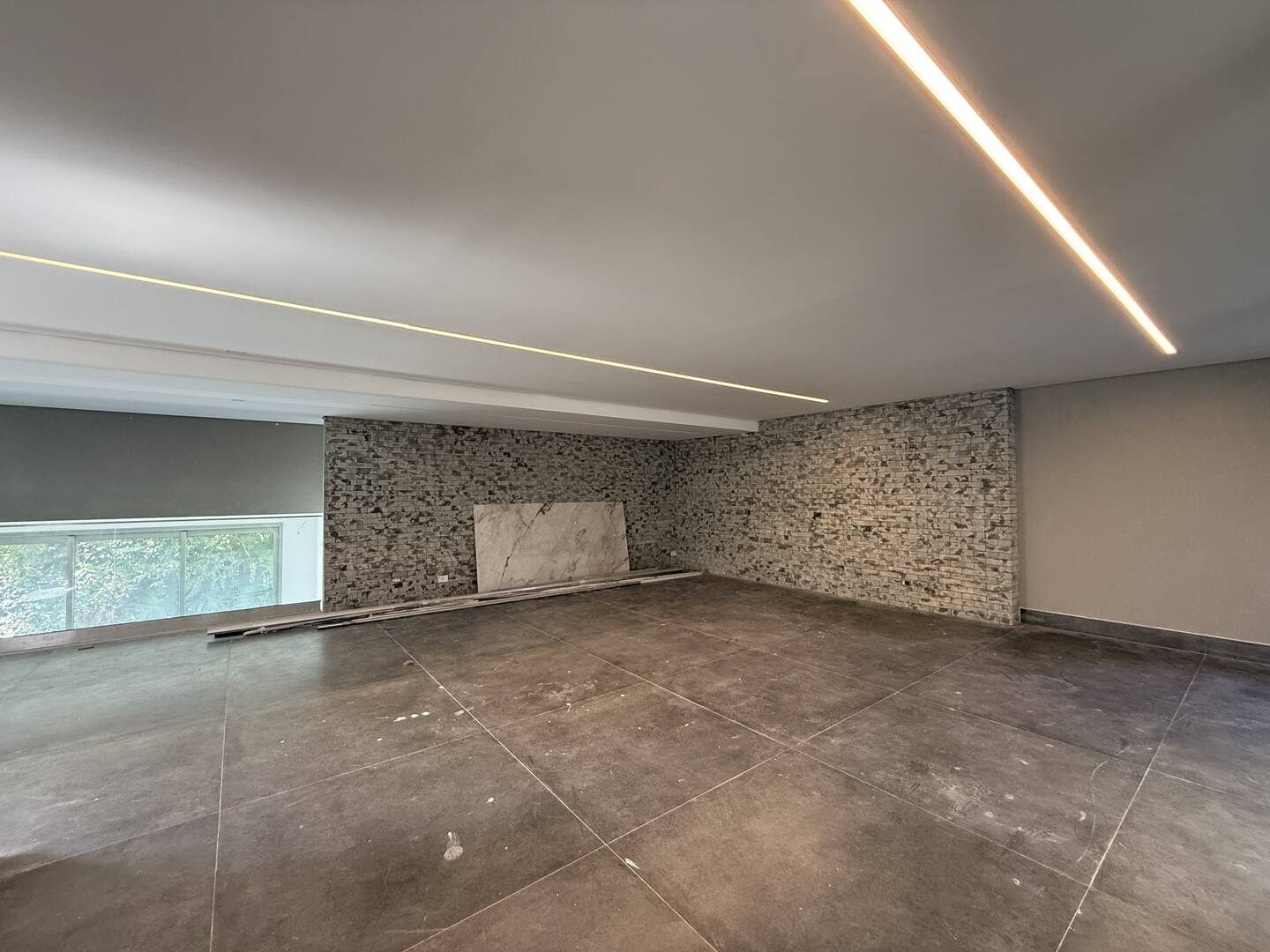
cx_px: 635
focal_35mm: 14
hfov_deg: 102.1
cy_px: 476
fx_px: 514
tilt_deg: +2.0
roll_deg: +0.0
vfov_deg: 85.7
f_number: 2.2
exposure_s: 1/99
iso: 200
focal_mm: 2.22
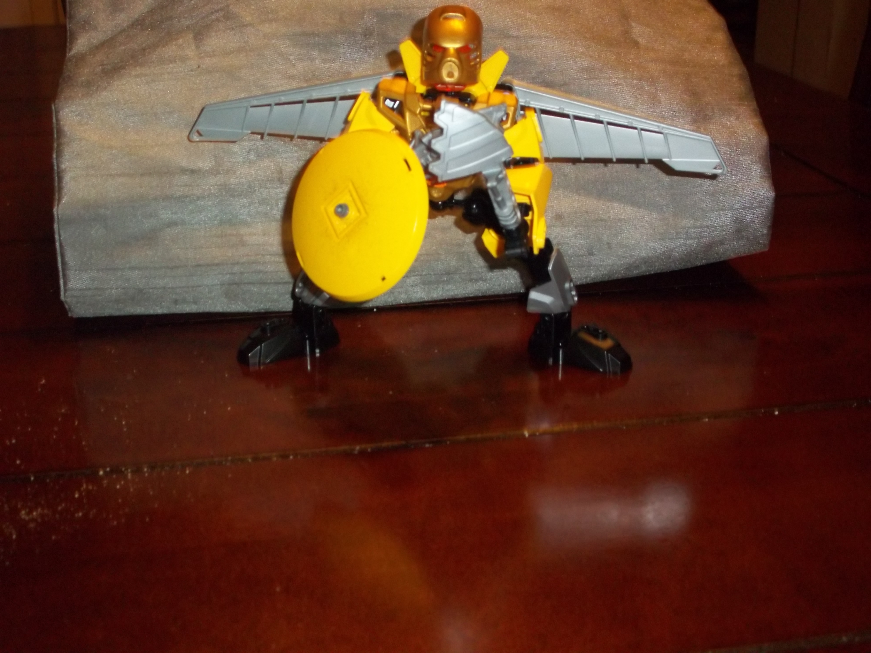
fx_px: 1157
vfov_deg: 31.5
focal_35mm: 46
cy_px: 326
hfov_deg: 41.2
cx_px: 436
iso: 320
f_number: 3.5
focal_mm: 8.2
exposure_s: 1/40
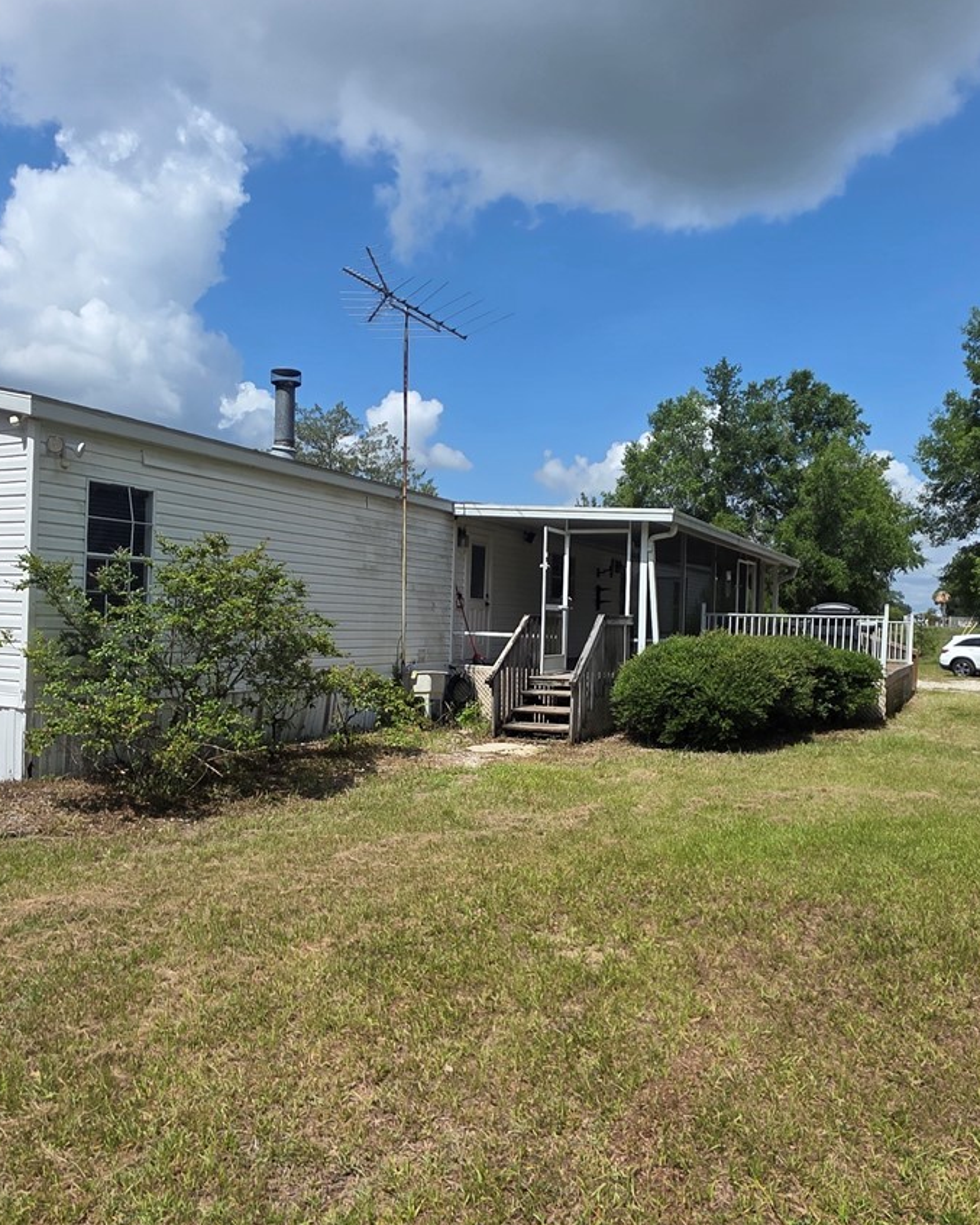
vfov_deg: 70.3
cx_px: 511
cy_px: 624
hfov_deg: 58.8
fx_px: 870
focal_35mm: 24
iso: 40
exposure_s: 1/2897
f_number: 1.9
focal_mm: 2.2
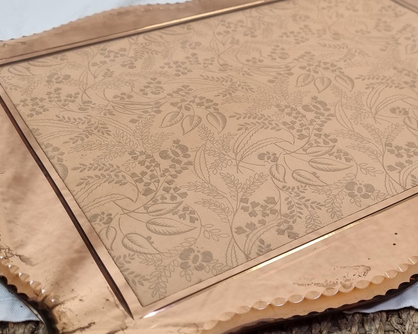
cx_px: 294
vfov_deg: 29.1
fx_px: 643
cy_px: 177
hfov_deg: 35.5
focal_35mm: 52
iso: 160
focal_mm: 5.4
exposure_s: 1/100
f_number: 1.8
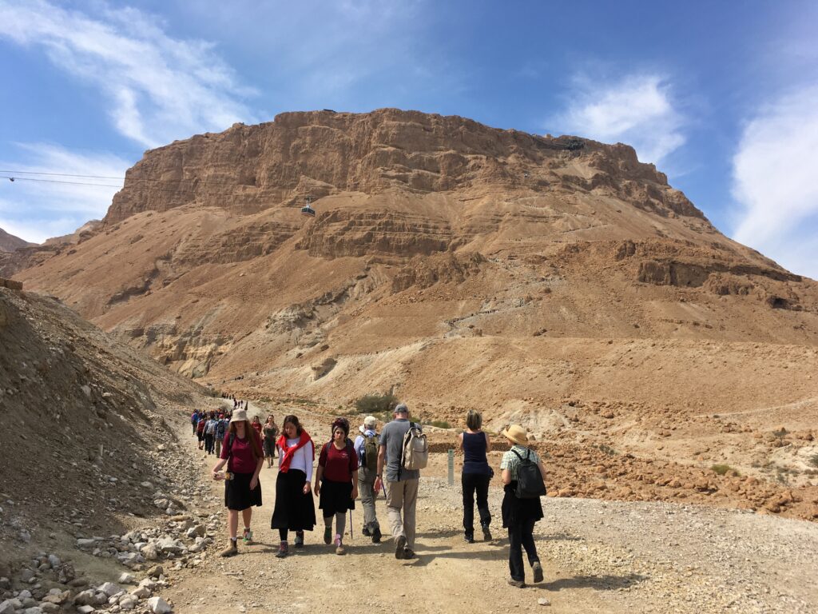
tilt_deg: +5.7
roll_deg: +0.0
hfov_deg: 61.7
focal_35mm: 29
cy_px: 307
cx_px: 409
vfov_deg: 48.2
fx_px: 685
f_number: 2.2
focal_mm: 4.15
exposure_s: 1/1876
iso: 25
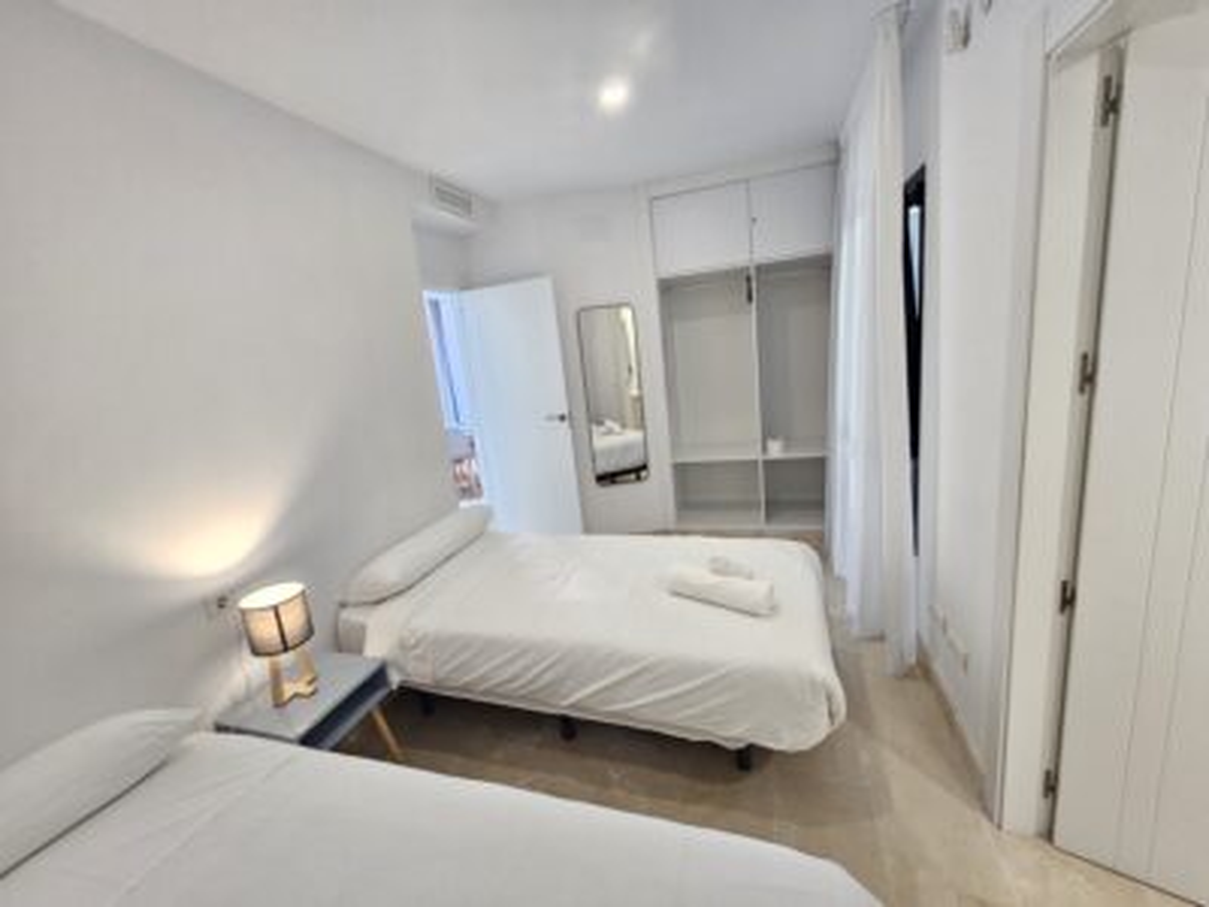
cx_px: 604
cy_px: 454
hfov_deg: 106.2
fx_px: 454
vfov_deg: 89.9
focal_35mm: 13
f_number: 2.2
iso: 200
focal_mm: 2.2
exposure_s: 1/50
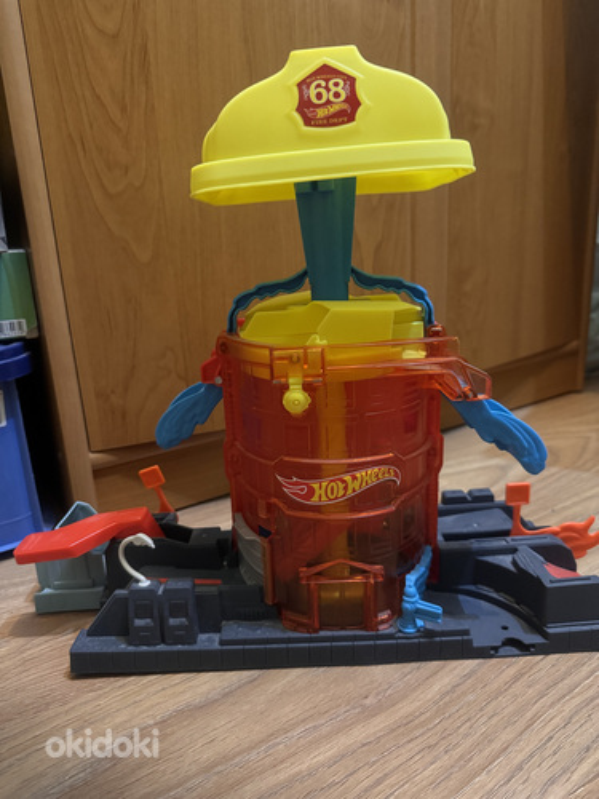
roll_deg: +2.3
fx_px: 554
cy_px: 400
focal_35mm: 24
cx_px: 300
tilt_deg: -15.6
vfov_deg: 71.6
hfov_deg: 56.8
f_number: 1.78
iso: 800
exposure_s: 1/25
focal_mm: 6.76
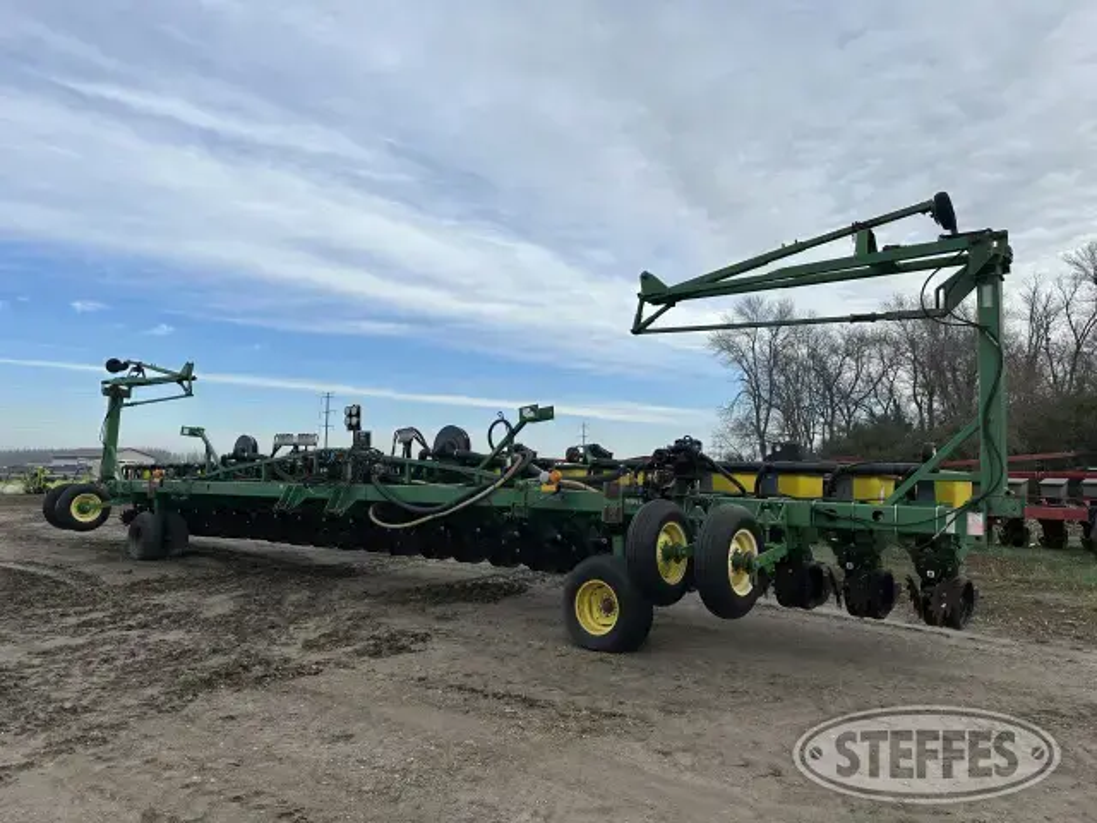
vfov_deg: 56.8
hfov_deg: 71.6
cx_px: 548
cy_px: 412
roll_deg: -1.8
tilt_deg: +4.8
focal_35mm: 24
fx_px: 761
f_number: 1.78
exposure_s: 1/3717
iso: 80
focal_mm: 6.86
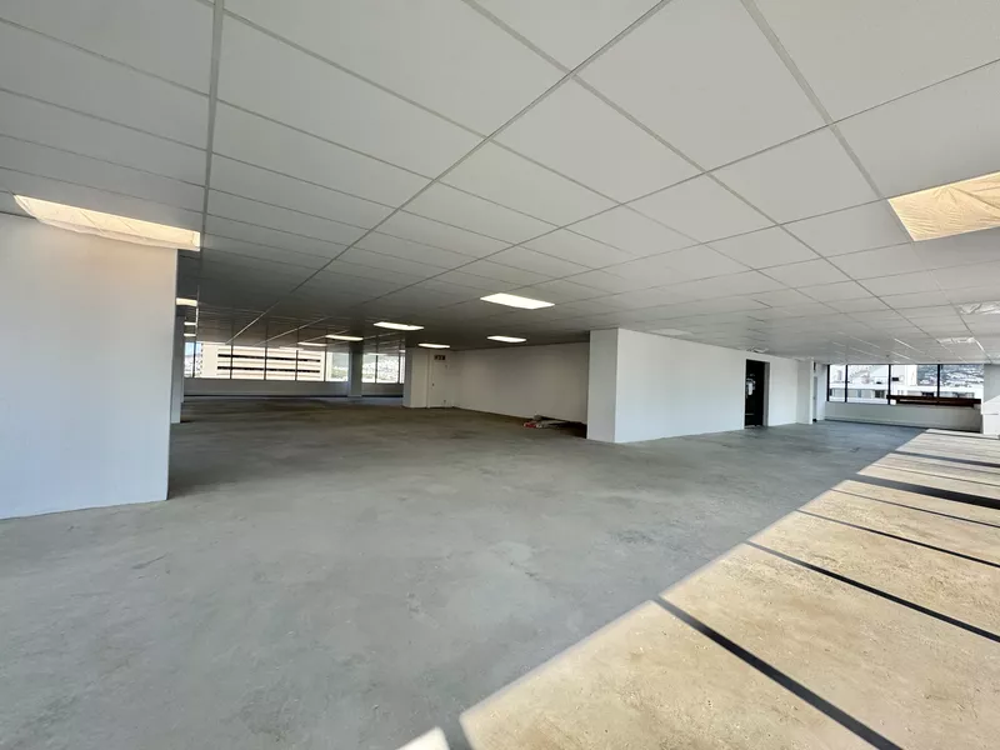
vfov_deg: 85.7
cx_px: 500
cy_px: 375
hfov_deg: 102.1
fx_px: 404
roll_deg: -2.2
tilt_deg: +0.3
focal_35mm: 14
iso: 40
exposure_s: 1/209
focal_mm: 2.22
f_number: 2.2
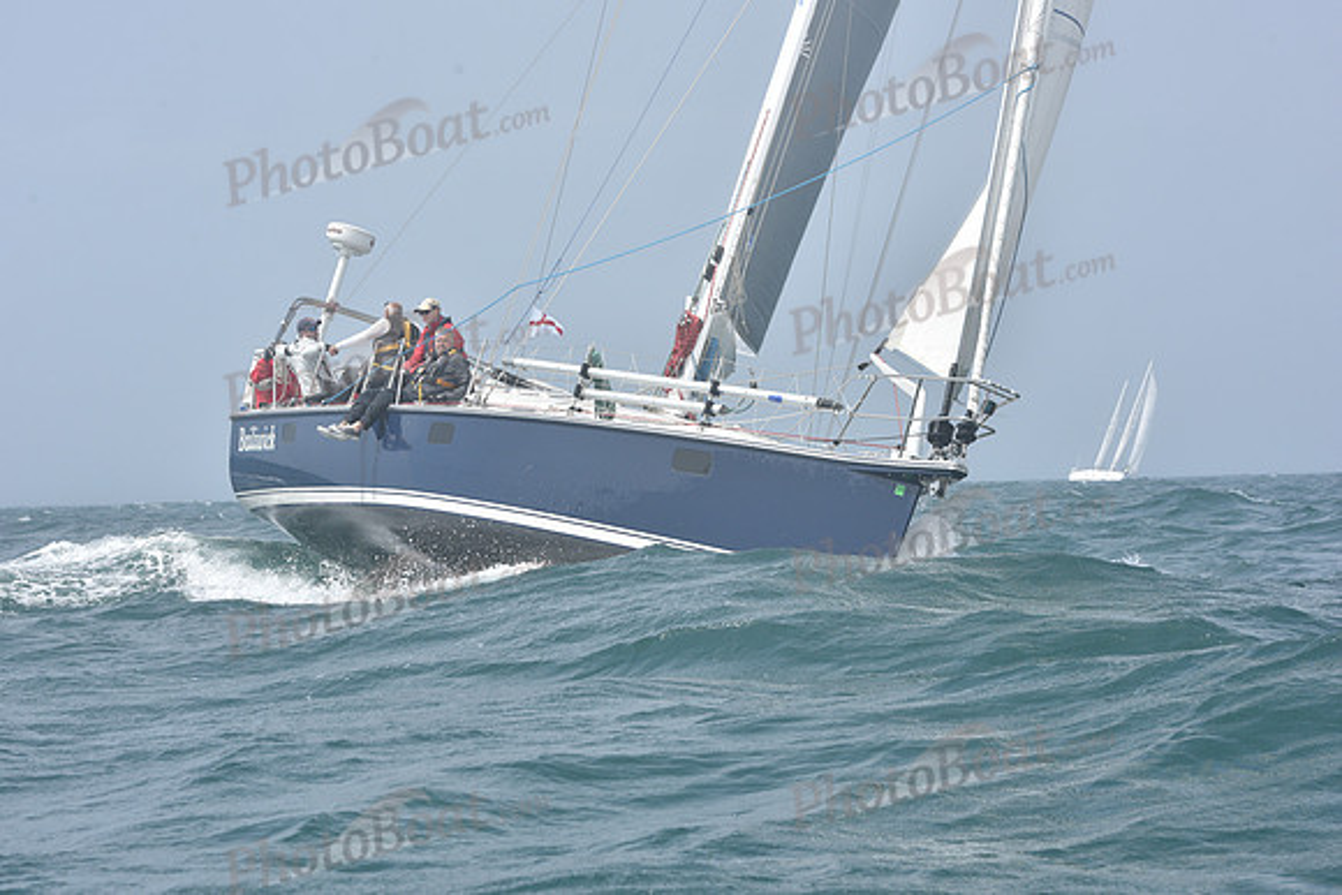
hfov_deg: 21.5
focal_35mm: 95
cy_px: 448
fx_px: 3542
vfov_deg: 14.4
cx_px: 671
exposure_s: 1/800
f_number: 10
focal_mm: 95
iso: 320
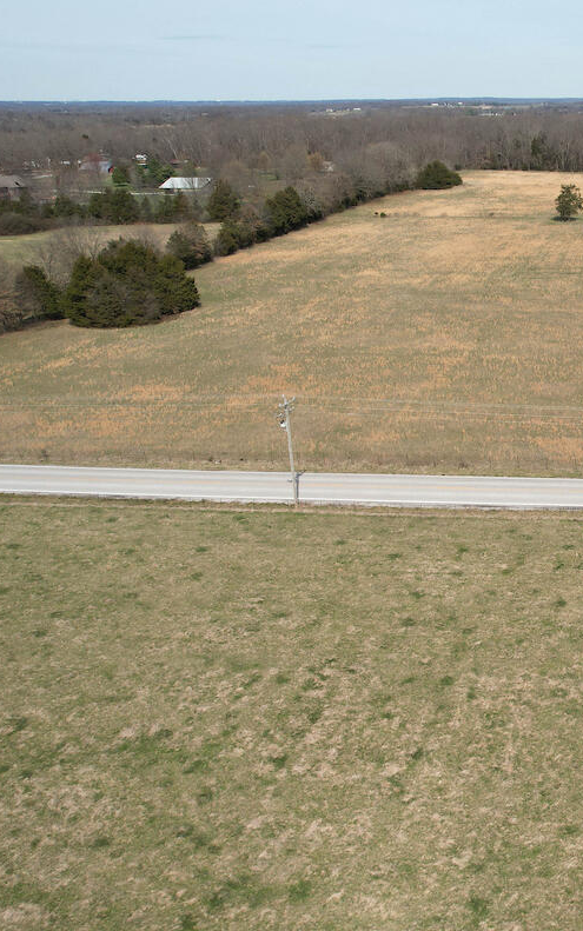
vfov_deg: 56.7
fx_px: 864
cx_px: 588
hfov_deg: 33.9
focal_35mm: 34
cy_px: 470
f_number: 2.8
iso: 100
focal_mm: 8.38
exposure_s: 1/2000
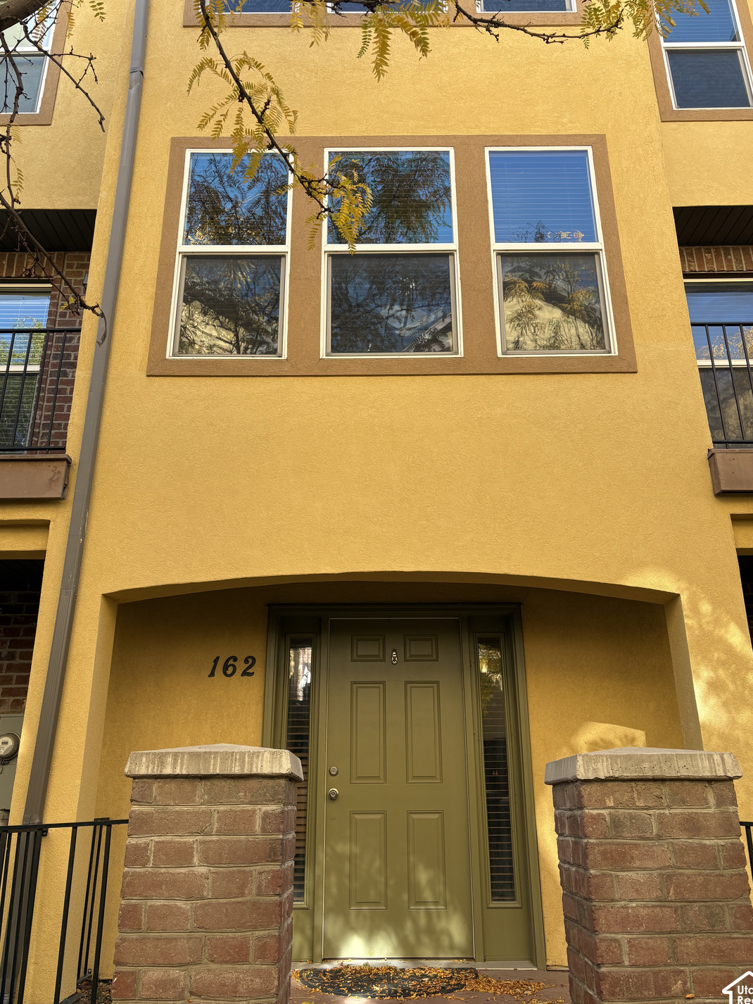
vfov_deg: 63.4
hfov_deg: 49.8
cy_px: 498
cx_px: 383
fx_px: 812
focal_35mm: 28
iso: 40
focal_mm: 5.96
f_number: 1.6
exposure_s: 1/306
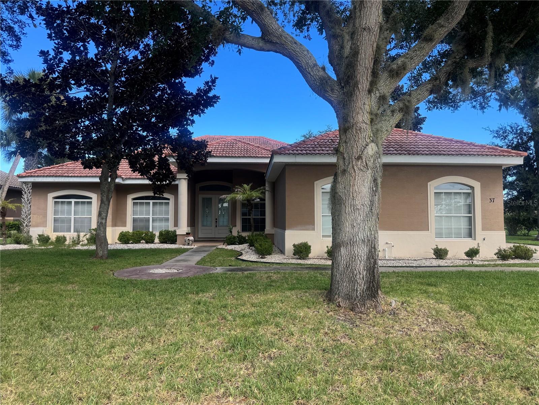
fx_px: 374
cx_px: 270
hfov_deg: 71.6
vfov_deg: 56.8
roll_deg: -0.1
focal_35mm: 24
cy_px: 202
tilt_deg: +2.7
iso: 80
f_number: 1.78
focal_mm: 6.76
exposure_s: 1/782
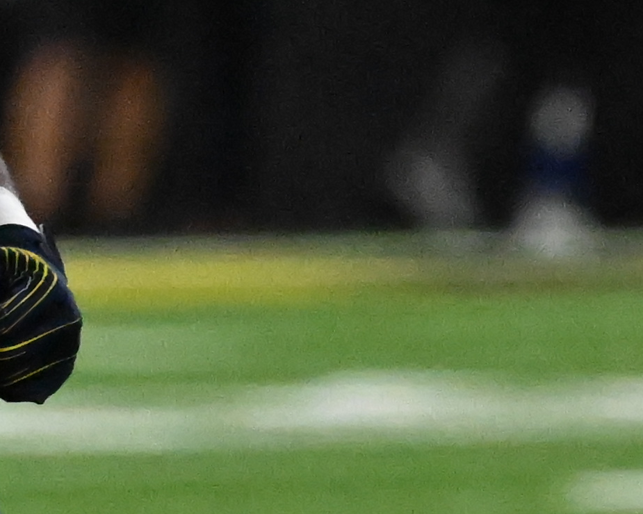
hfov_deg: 0.8
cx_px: -166
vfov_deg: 0.6
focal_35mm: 2462
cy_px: -66
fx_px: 46853
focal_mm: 300
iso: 10000
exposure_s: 1/2500
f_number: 5.3
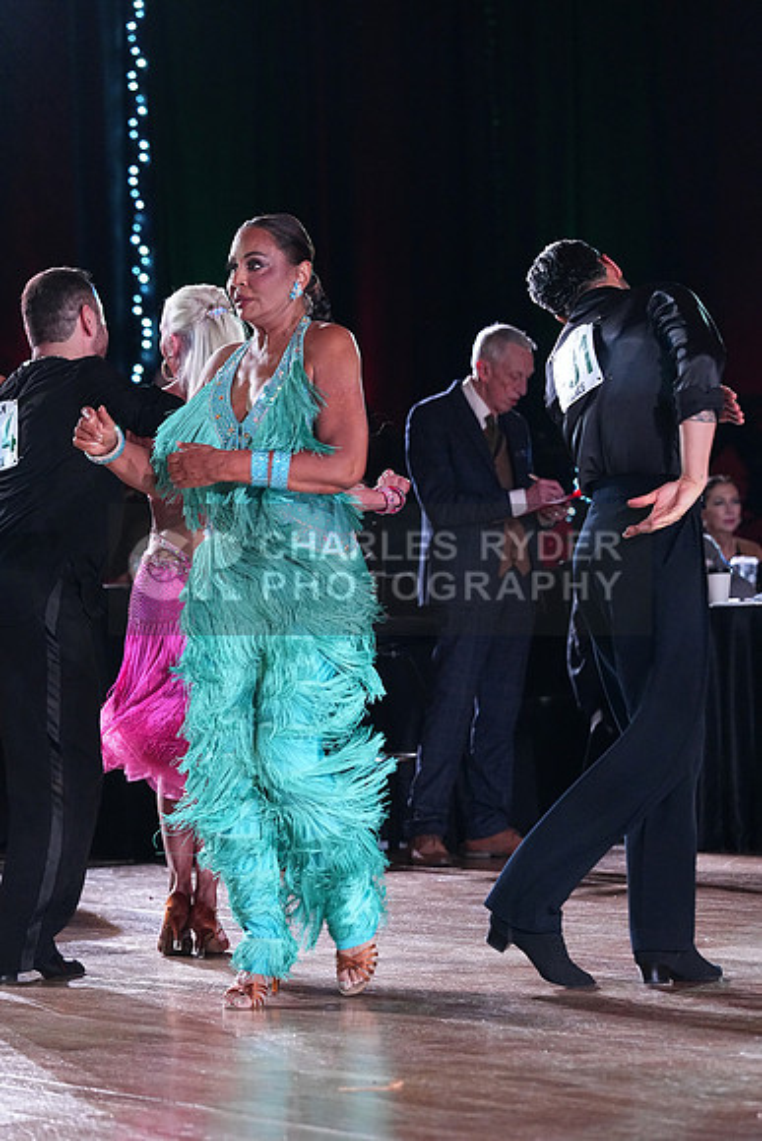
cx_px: 381
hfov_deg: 8.7
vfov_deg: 13.0
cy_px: 570
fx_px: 5013
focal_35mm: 158
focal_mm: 158
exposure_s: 1/400
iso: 6400
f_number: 5
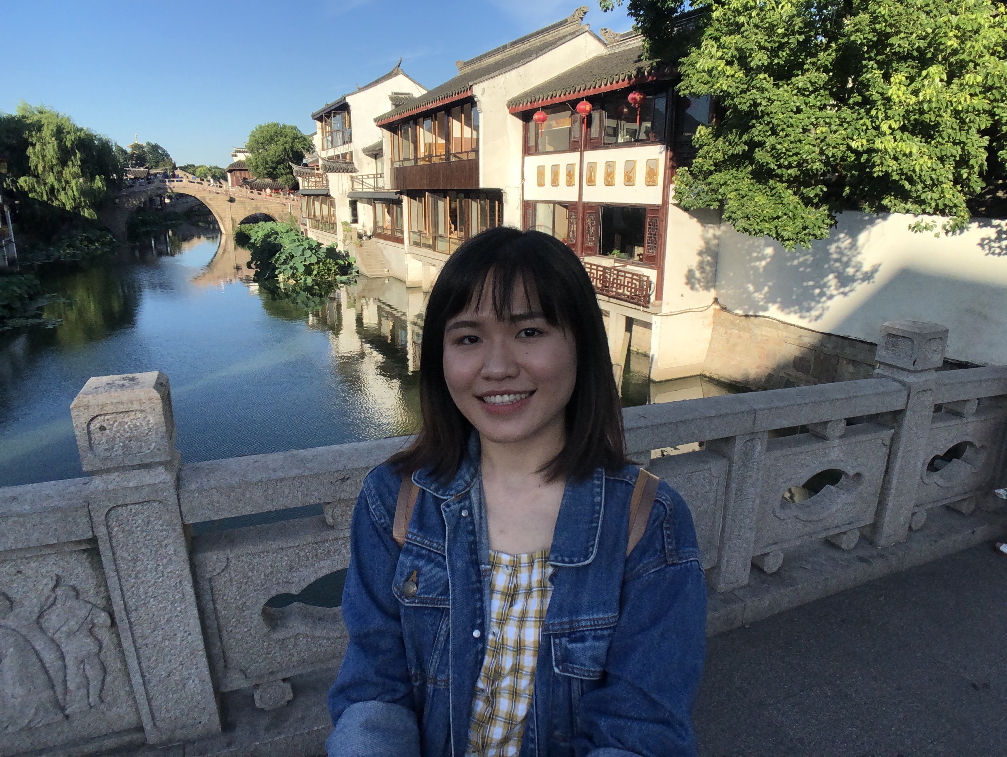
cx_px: 504
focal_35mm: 32
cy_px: 378
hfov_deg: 56.8
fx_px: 931
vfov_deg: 44.2
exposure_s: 1/1011
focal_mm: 2.87
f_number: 2.2
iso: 20
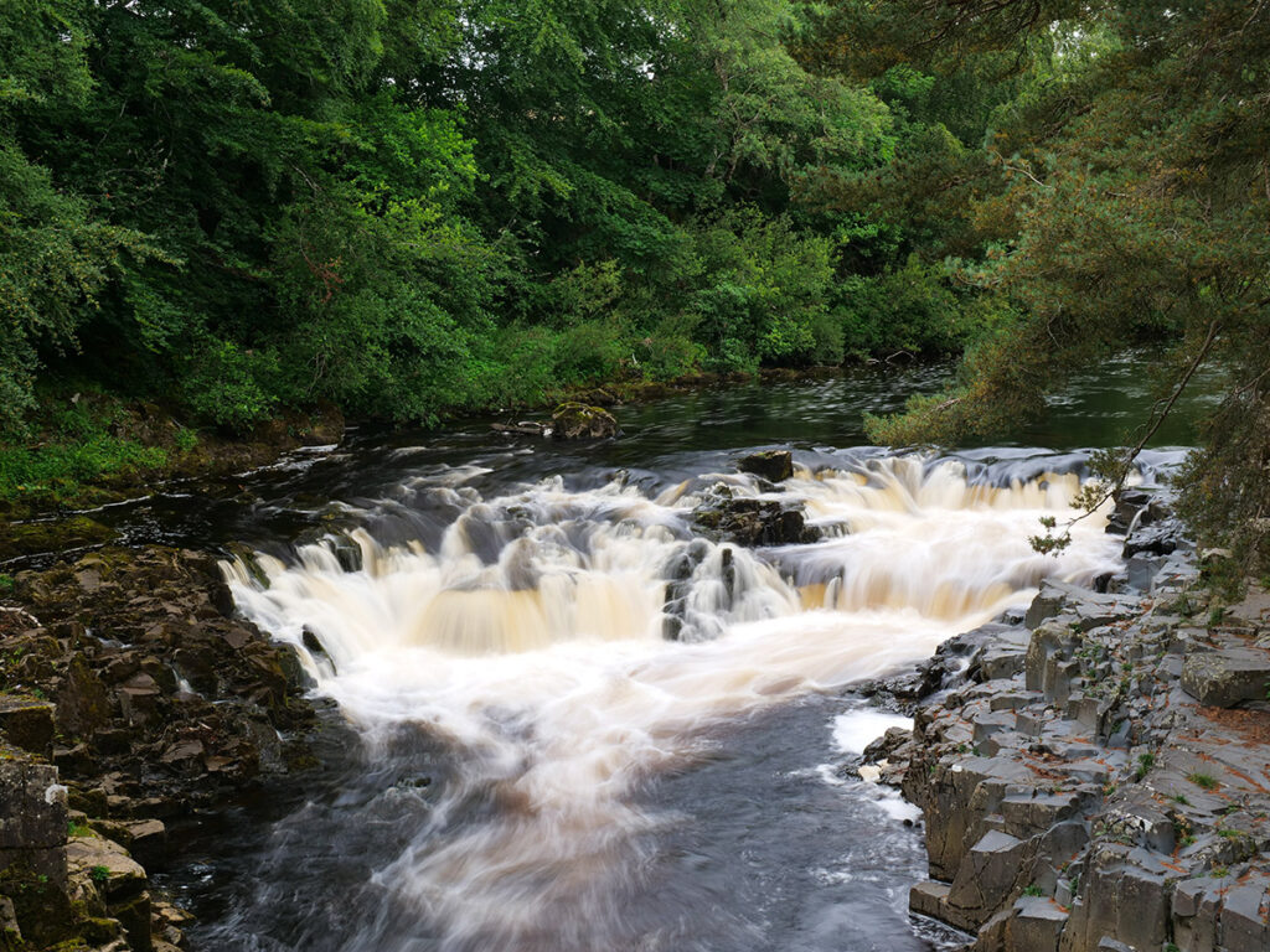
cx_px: 635
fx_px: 1981
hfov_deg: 35.5
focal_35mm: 54
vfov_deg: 27.0
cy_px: 476
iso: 100
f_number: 11
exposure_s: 1/2
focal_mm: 27
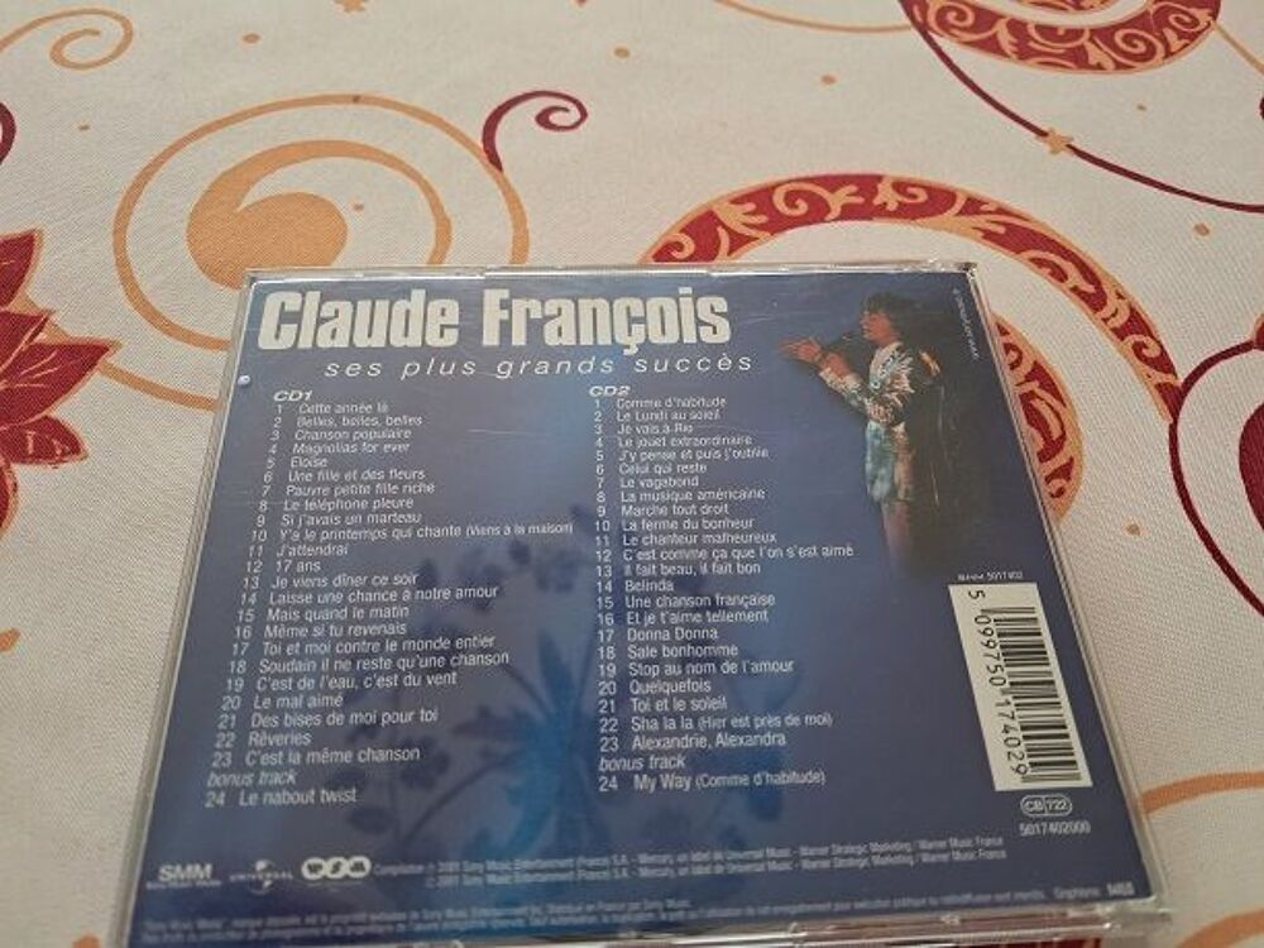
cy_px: 474
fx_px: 986
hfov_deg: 65.3
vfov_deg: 51.4
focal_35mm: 27
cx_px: 632
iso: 320
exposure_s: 1/50
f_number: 1.8
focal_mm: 4
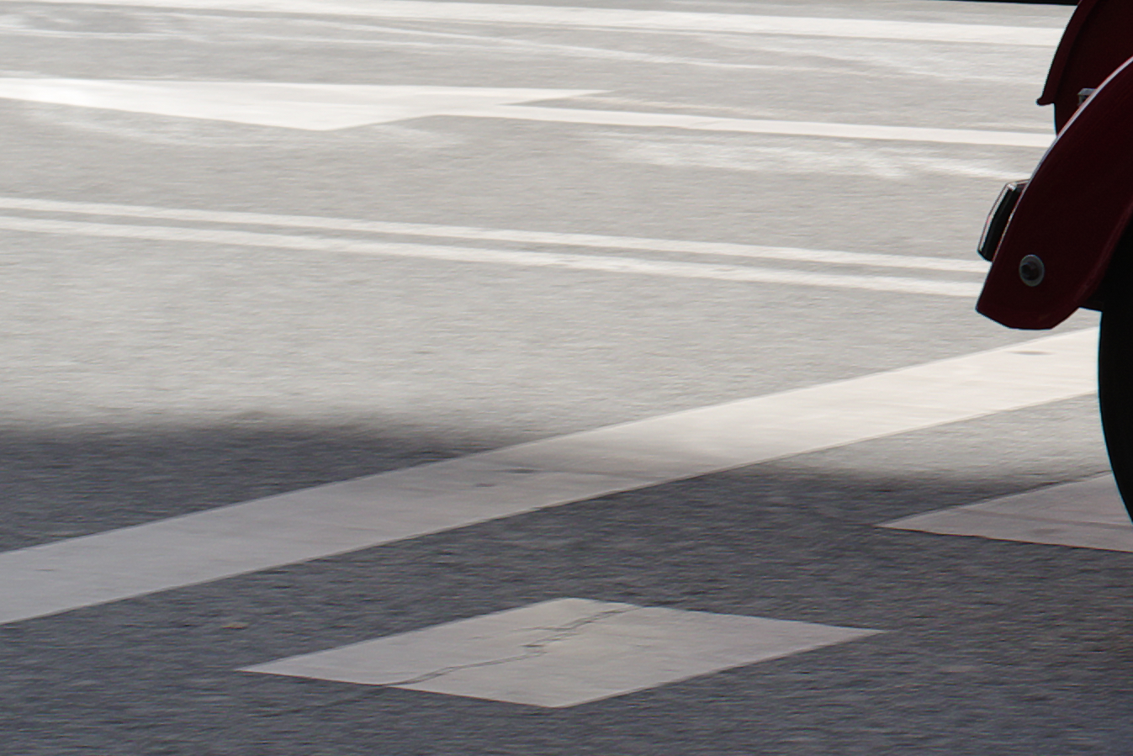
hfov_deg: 8.2
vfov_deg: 5.8
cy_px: -296
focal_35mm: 235
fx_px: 7398
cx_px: 2445
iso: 100
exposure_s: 1/125
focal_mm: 43
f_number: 8
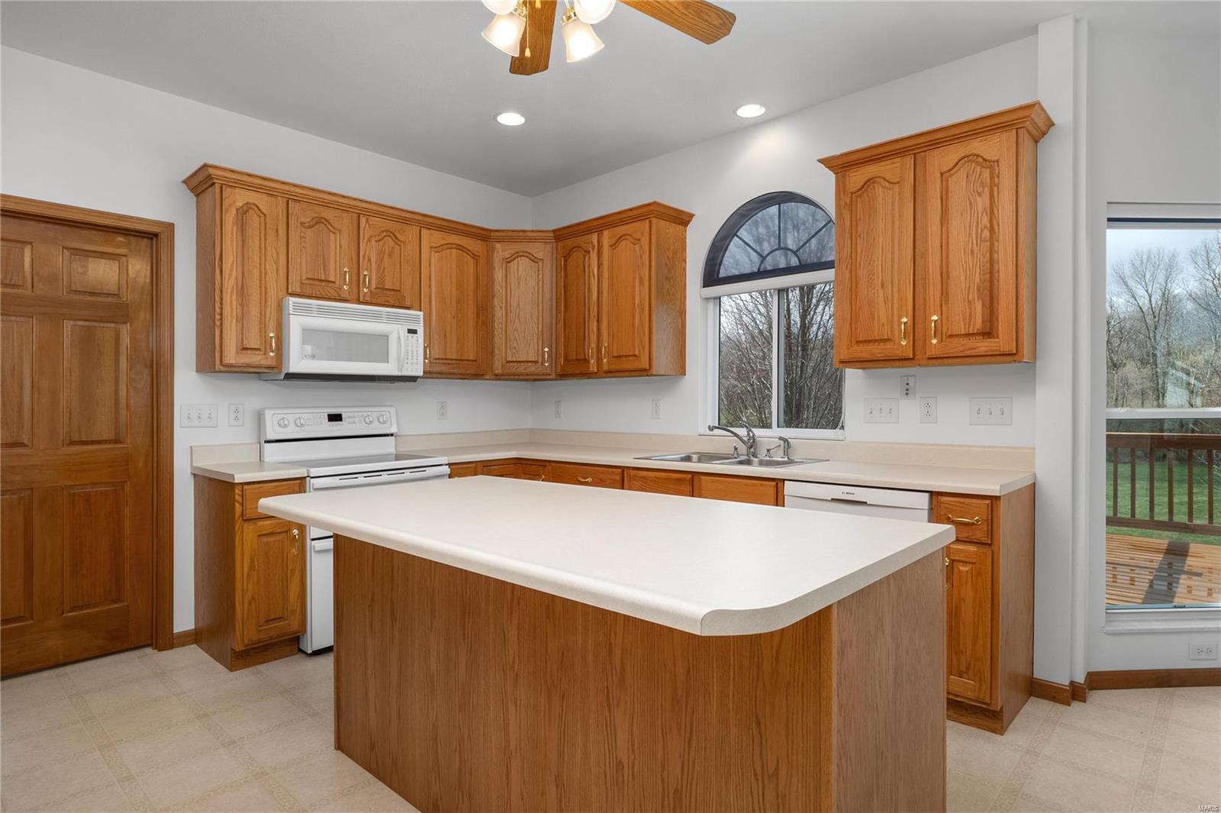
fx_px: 610
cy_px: 406
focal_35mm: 18
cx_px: 610
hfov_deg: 90.0
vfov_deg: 67.3
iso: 640
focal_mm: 9
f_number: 10
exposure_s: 1/15
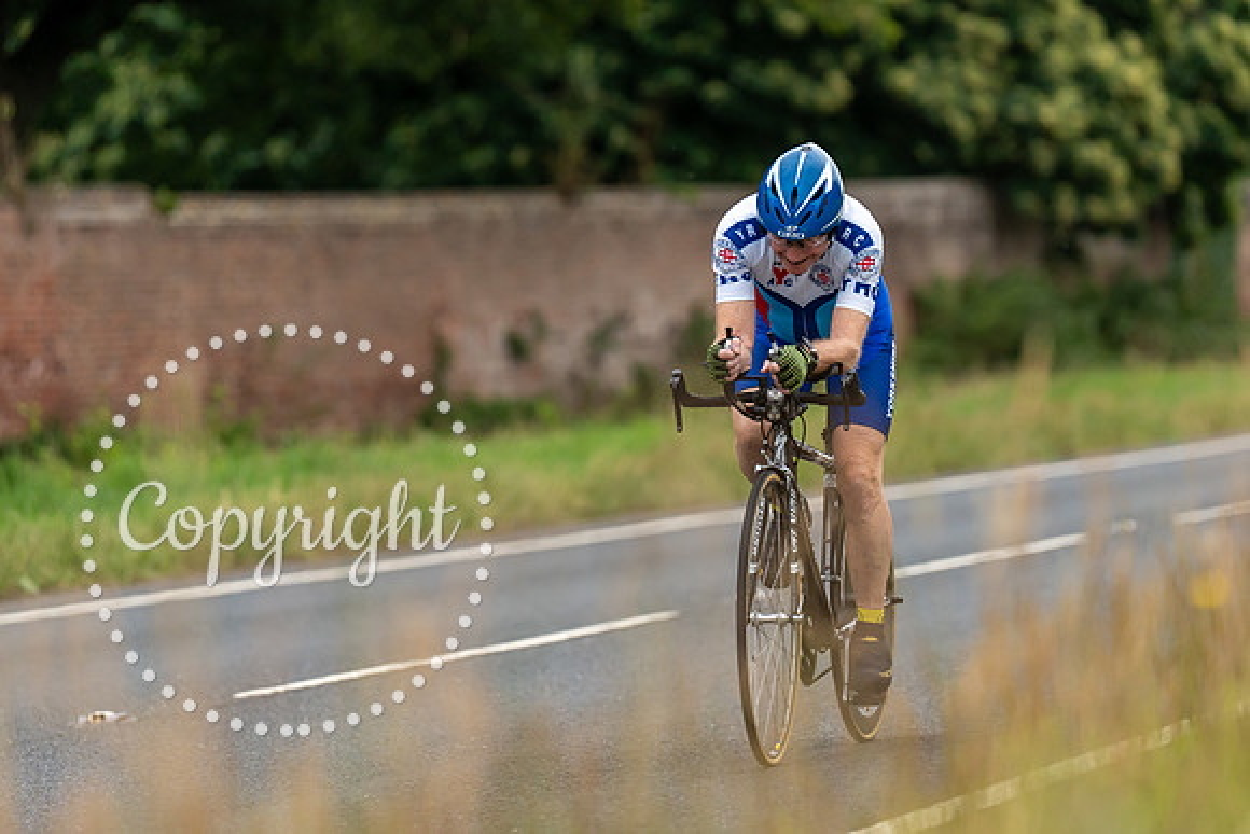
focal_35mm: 239
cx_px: 674
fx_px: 8306
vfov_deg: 5.7
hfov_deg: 8.6
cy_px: 319
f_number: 3.2
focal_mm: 185
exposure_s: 1/640
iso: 1000
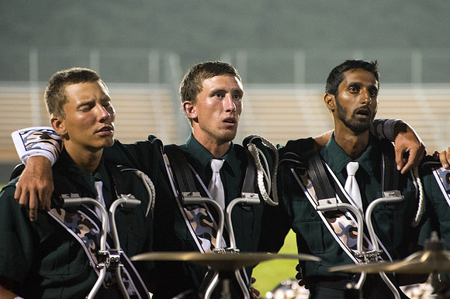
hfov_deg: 8.7
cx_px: 250
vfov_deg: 5.8
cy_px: 134
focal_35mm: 237
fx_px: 2964
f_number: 5.3
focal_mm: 195
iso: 10000
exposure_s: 1/160
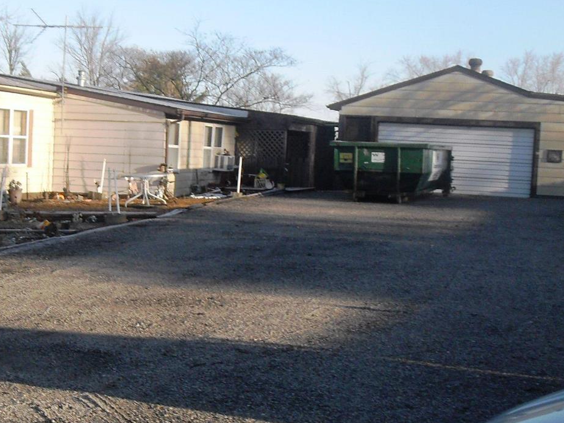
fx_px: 1043
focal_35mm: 64
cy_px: 226
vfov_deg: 22.9
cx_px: 215
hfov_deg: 30.2
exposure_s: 1/60
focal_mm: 6.3
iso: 80
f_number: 8.9
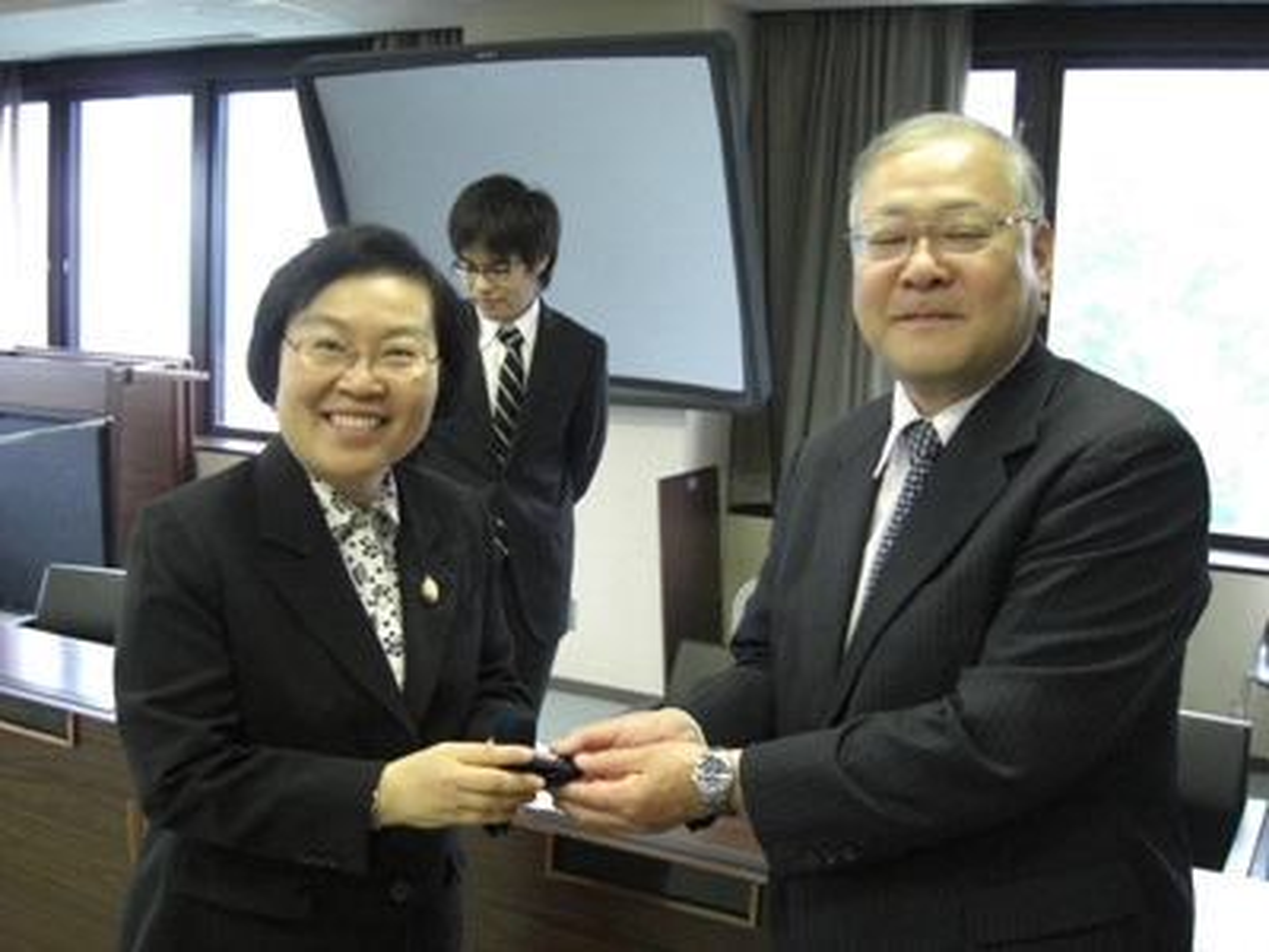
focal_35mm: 38
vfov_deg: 37.7
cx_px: 634
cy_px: 476
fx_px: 1393
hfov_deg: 49.0
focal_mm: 7.9
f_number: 2.8
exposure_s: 1/80
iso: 800
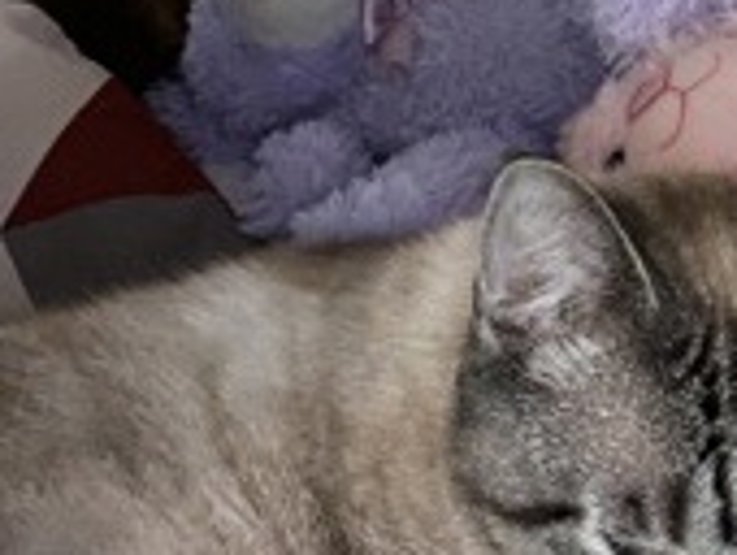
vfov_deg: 19.9
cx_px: 652
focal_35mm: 74
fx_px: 1578
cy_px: 191
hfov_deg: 25.5
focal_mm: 2.71
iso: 200
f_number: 2.2
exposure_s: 1/30
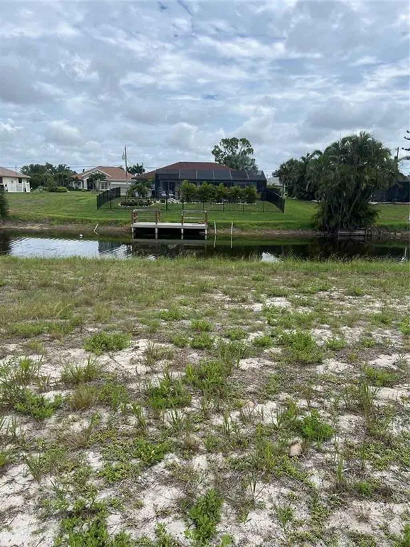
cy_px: 274
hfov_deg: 53.1
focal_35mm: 26
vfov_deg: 67.3
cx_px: 205
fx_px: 411
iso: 50
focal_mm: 5.7
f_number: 1.5
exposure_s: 1/5319
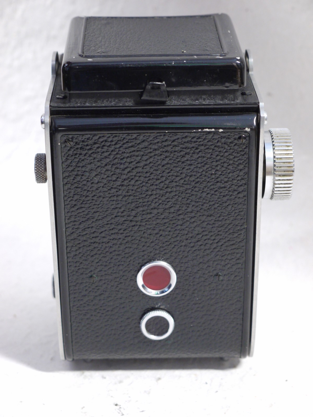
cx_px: 156
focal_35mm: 86
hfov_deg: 17.2
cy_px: 208
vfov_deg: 22.8
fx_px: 1037
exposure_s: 1/6
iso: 800
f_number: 5.6
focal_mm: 43
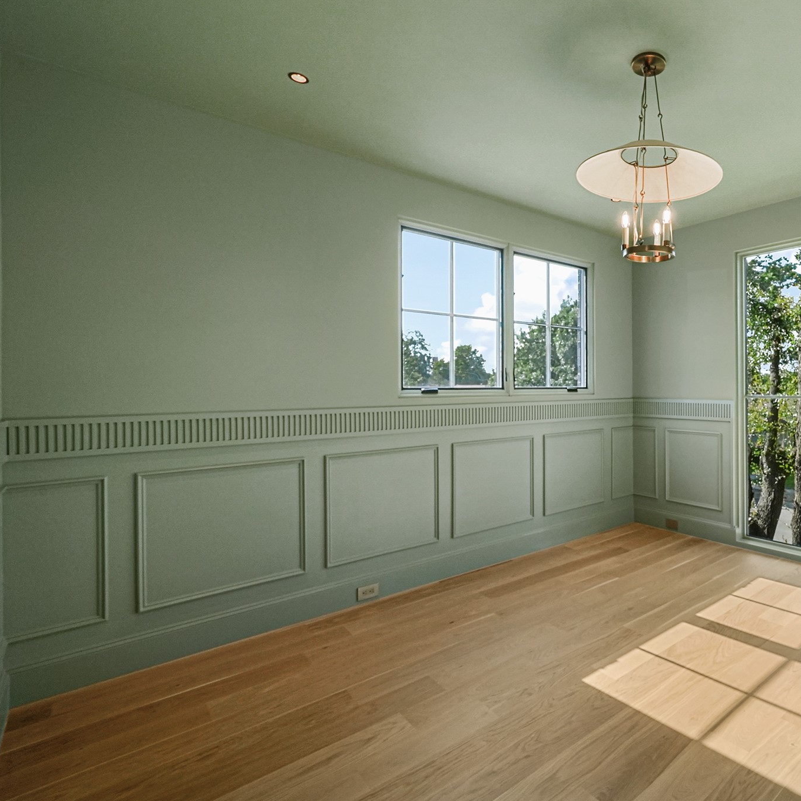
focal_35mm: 19
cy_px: 386
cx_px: 618
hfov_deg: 71.4
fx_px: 497
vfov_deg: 77.7
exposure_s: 1/160
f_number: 8
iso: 1600
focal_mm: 14
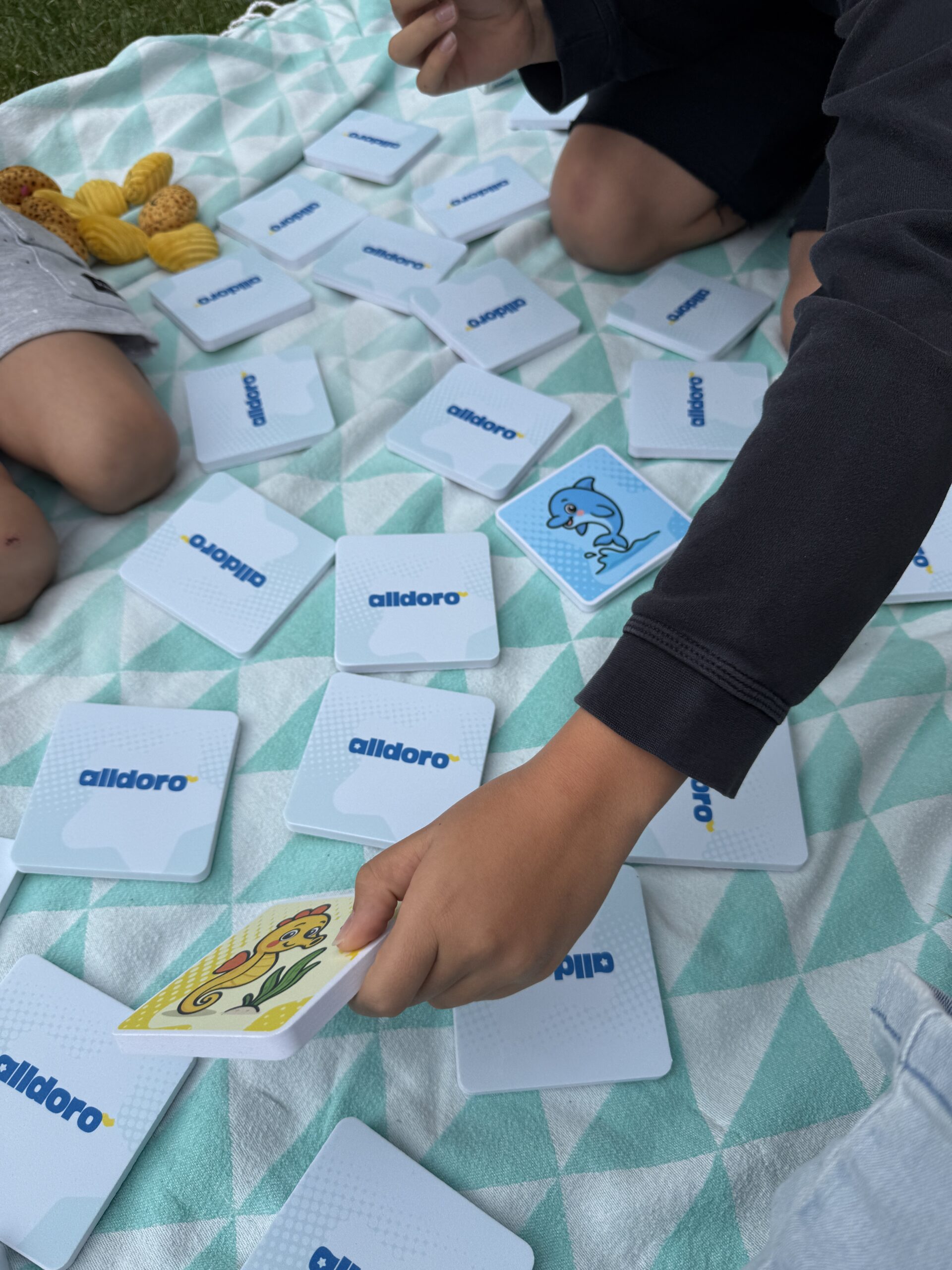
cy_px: 635
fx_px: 880
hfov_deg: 56.8
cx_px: 476
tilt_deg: -55.2
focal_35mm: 24
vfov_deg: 71.6
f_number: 1.78
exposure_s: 1/2169
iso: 80
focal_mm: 6.76
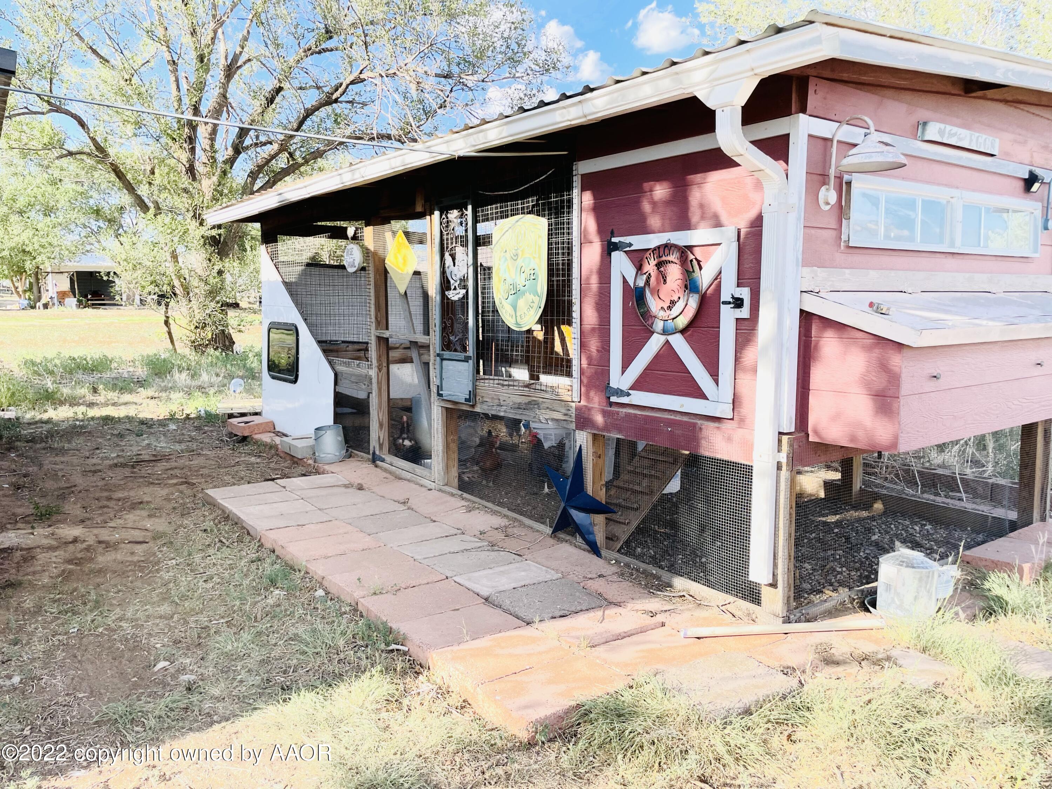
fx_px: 790
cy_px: 394
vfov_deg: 53.1
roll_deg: +0.6
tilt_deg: -5.8
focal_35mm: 26
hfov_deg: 67.3
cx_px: 526
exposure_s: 1/997
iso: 32
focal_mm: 4.2
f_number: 1.6
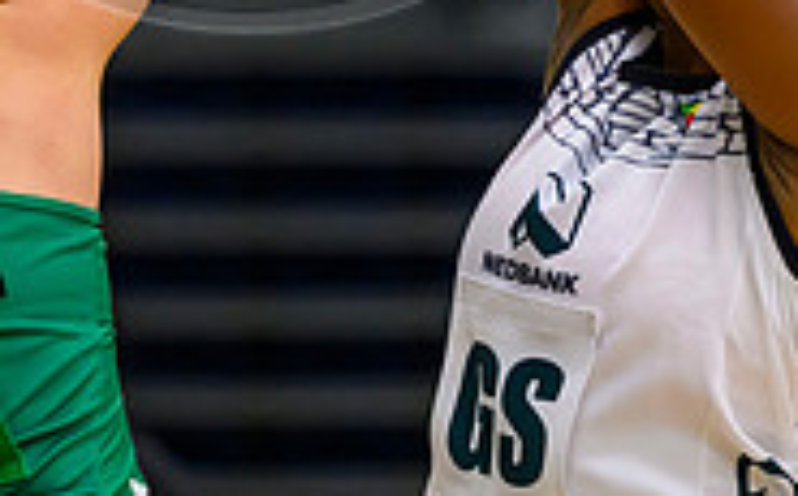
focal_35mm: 615
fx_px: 13355
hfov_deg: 3.4
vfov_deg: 2.1
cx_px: 663
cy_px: -405
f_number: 3.2
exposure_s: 1/1000
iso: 4000
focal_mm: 165
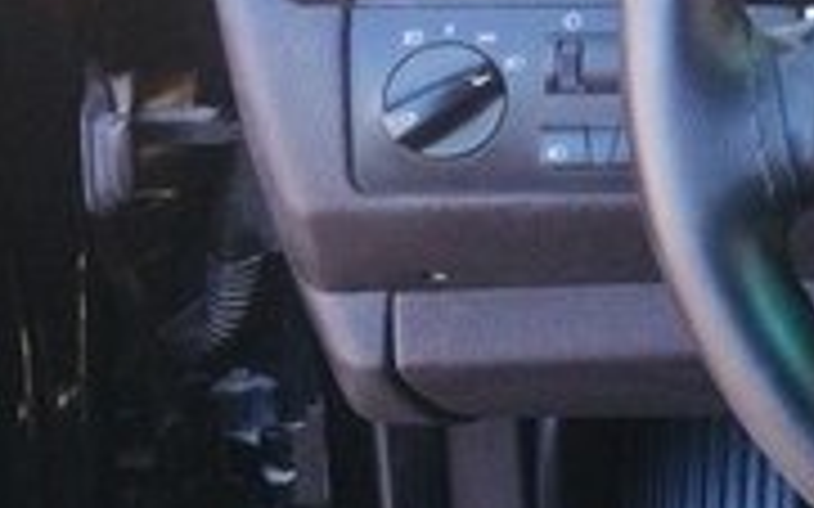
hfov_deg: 15.8
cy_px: -187
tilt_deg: -21.4
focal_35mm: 112
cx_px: 1475
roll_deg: -5.7
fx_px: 2484
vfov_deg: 11.3
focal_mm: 4.15
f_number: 2.2
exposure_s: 1/50
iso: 40
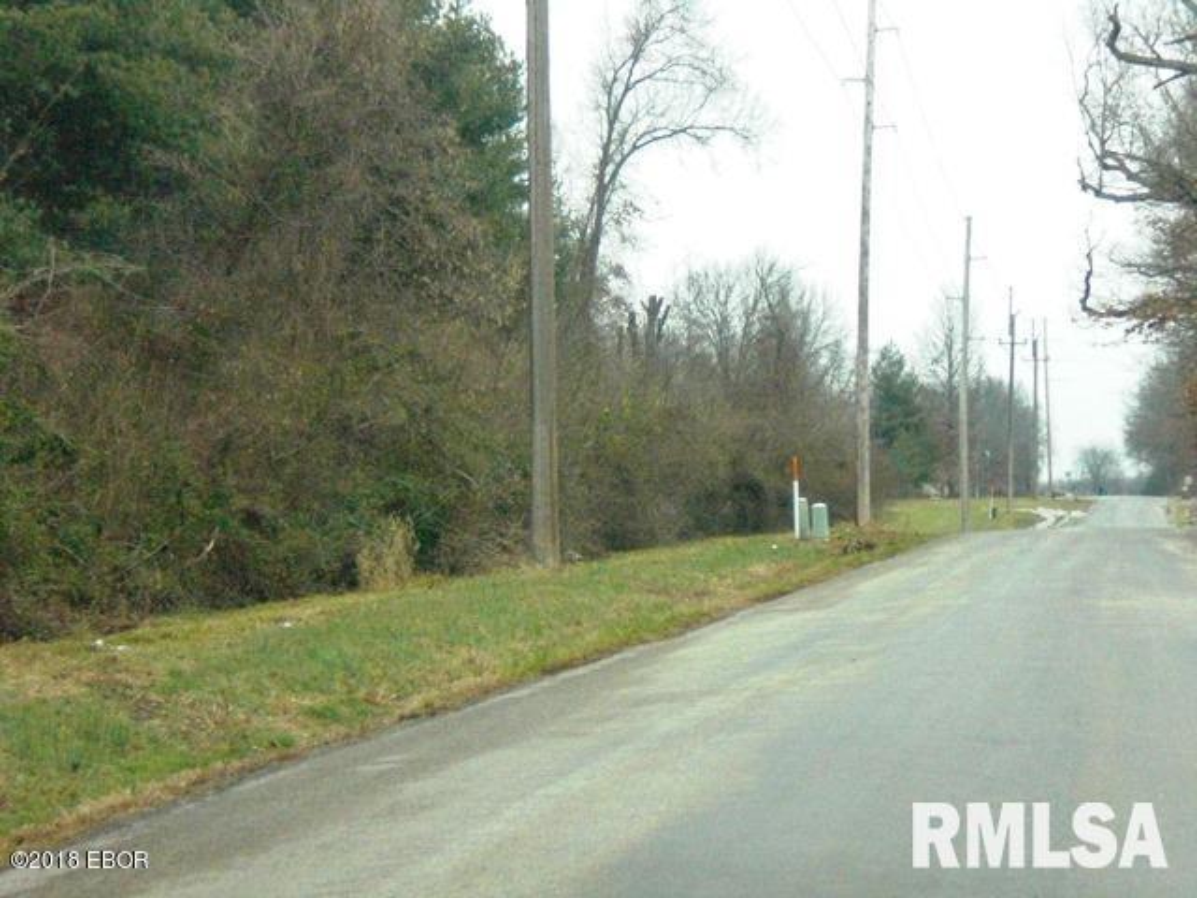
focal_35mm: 114
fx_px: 3942
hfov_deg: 17.3
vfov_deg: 13.0
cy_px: 449
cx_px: 598
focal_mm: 18.9
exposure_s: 1/200
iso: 800
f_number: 5.9
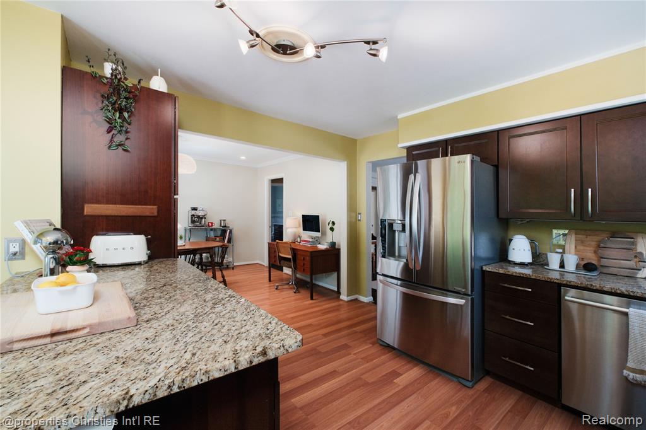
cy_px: 215
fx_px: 269
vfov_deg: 77.3
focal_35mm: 15
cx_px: 323
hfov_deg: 100.4
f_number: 8
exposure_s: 1/250
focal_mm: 10
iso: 640
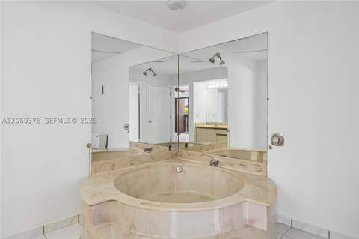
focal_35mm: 21
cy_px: 120
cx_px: 180
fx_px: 209
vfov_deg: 59.4
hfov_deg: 81.3
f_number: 11
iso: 100
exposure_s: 1/2
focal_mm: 21
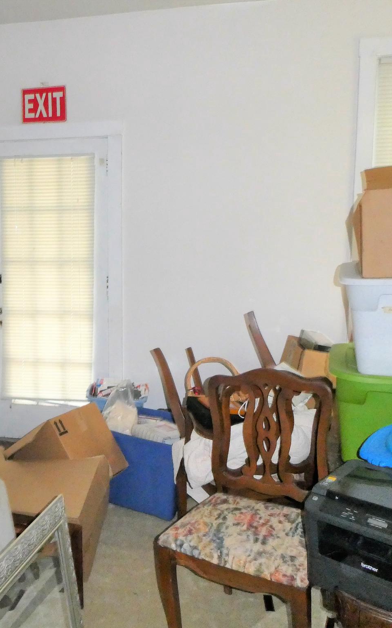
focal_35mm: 34
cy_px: 314
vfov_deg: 56.7
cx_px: 104
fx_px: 581
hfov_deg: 36.5
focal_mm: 4.3
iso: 800
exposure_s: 1/80
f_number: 3.3
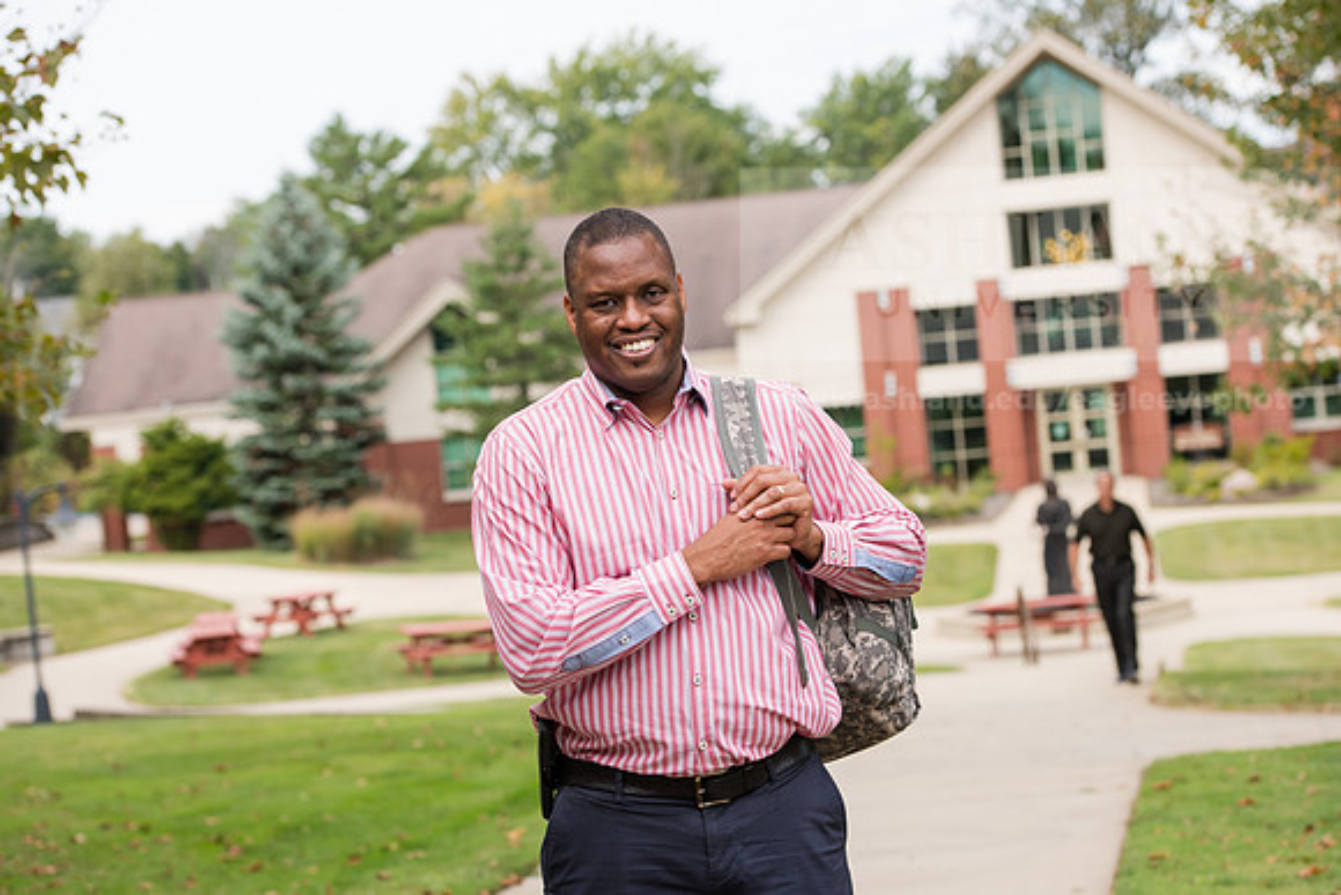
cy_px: 448
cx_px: 670
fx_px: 3204
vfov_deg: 15.9
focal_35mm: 86
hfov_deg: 23.6
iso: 200
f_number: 5.6
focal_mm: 86
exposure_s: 1/250
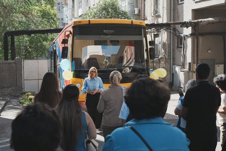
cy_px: 76
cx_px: 113
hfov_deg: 33.9
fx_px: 371
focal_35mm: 59
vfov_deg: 23.0
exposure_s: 1/323
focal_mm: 59
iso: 200
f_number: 6.3
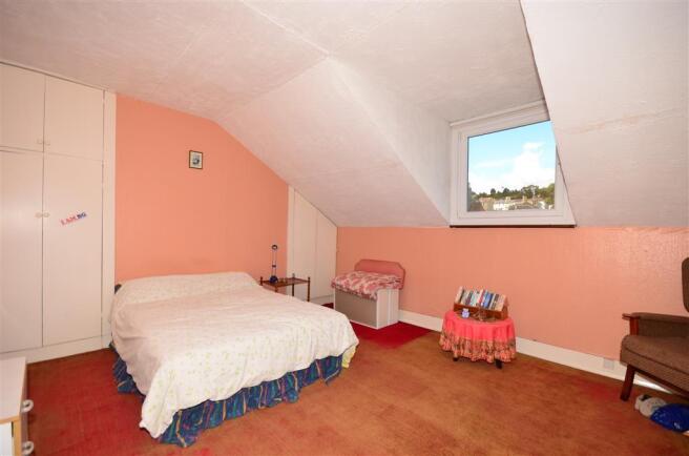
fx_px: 286
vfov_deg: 77.0
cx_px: 344
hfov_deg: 100.5
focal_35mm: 15
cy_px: 228
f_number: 8
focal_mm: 10
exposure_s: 1/200
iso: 200
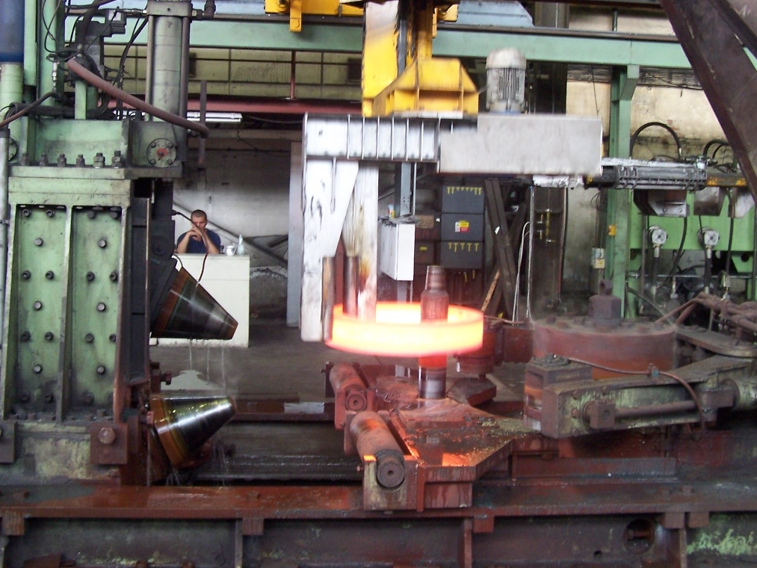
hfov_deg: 42.1
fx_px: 984
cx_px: 381
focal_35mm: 45
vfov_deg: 32.1
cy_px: 243
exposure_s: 1/15
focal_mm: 6.3
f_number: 2.8
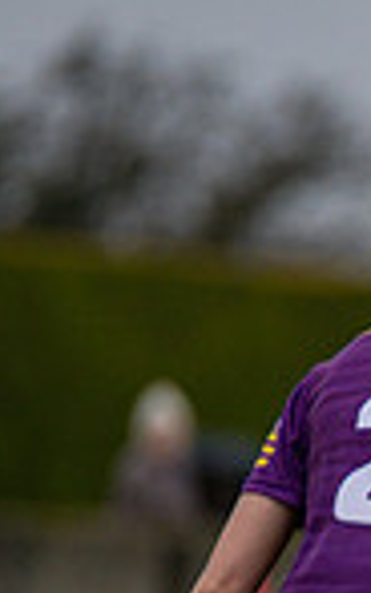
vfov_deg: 1.3
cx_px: 1378
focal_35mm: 1669
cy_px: 874
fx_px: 26974
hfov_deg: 0.8
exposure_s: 1/1000
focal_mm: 300
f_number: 2.8
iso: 320
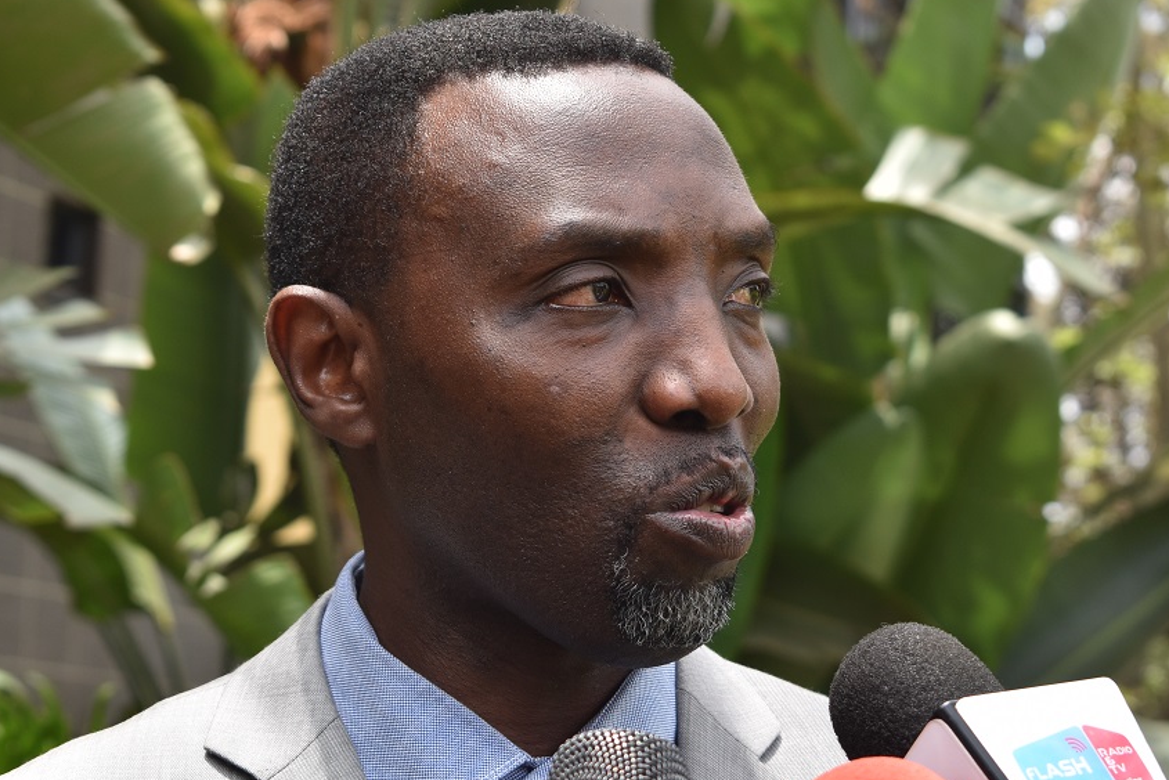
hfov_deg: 20.9
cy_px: 331
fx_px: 3170
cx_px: 587
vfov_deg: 14.0
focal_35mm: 98
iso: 320
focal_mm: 55
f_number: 8
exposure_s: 1/250
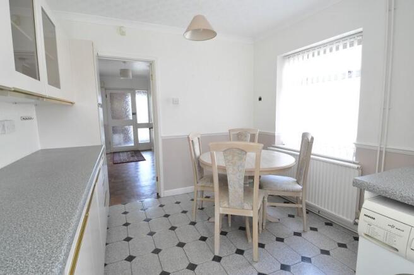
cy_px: 138
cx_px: 207
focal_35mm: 18
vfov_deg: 67.2
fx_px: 207
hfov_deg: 90.1
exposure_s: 1/40
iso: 1600
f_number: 10
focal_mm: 12
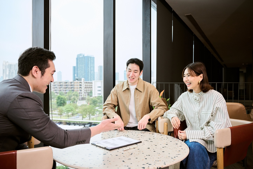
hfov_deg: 61.9
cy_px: 84
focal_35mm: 30
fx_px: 211
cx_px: 126
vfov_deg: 43.6
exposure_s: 1/500
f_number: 4
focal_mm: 30
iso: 1600
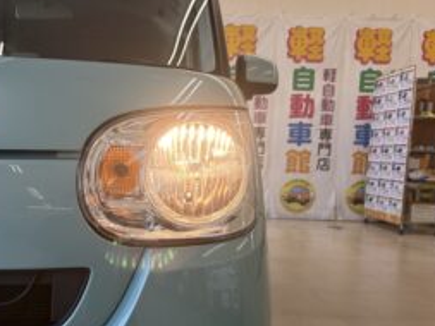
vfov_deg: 39.5
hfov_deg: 50.9
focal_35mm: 36
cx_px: 170
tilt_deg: -5.0
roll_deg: -1.4
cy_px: 198
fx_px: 453
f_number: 1.6
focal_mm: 5.96
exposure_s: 1/197
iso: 50
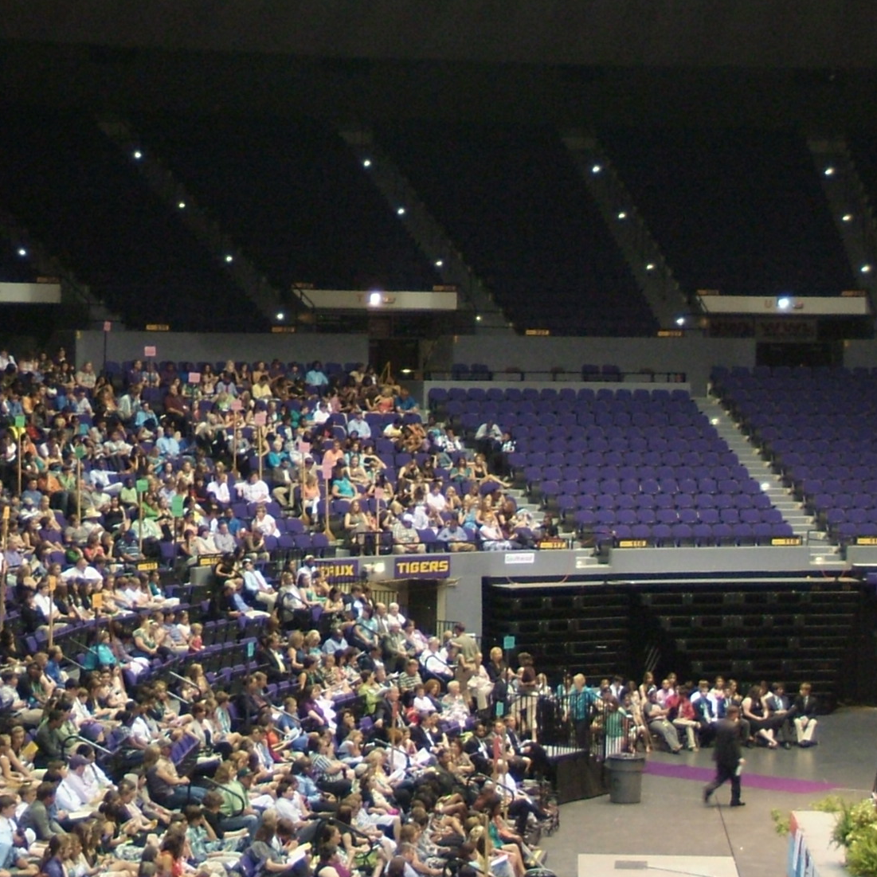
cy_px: 432
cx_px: 281
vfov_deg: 17.7
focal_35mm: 98
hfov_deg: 17.7
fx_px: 2809
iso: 1600
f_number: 2.8
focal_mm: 28
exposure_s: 1/30
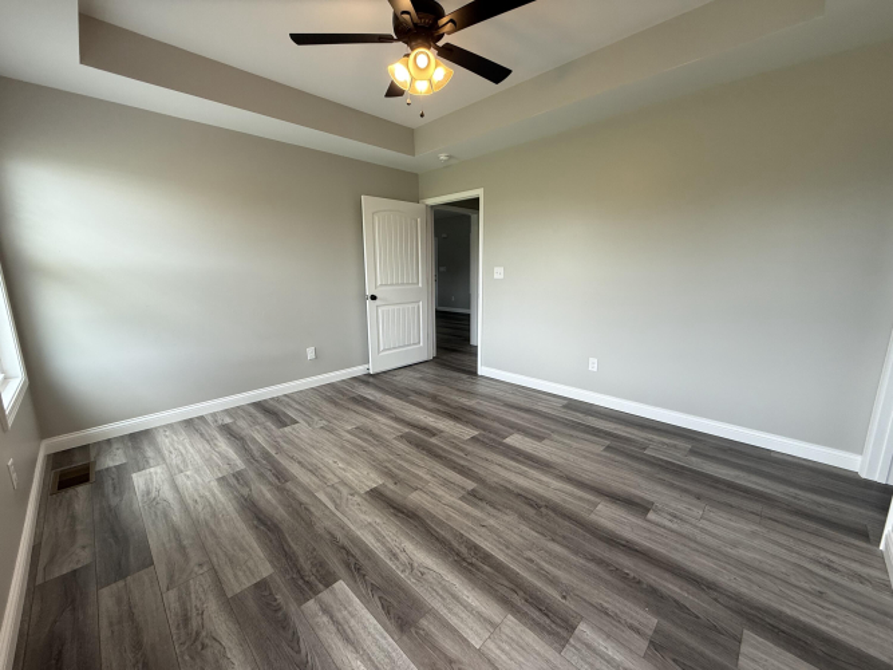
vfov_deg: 85.7
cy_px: 335
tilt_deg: -10.6
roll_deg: +0.2
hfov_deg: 102.1
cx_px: 446
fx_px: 361
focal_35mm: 14
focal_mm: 2.22
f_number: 2.2
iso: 100
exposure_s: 1/120
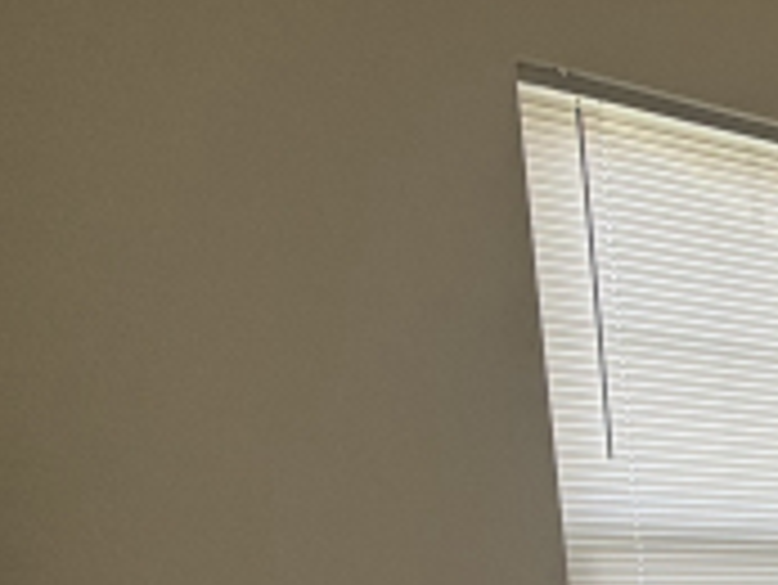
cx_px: 1414
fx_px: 1215
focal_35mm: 54
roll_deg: -2.6
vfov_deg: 23.3
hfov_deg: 21.7
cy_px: 806
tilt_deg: -12.1
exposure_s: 1/109
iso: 50
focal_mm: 2.22
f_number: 2.2
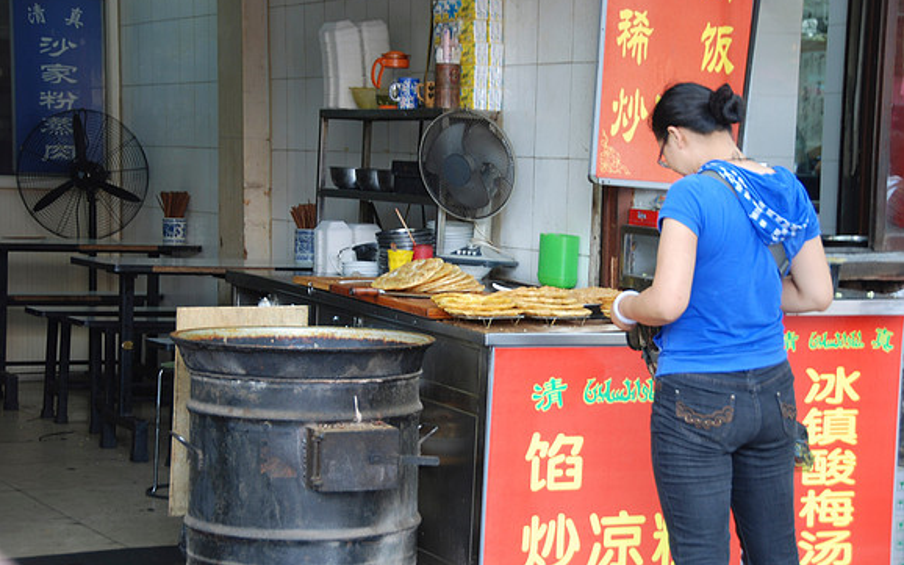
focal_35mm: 85
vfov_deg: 15.4
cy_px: 294
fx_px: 2082
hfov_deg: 24.5
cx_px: 452
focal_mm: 55
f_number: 4.8
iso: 200
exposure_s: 1/15
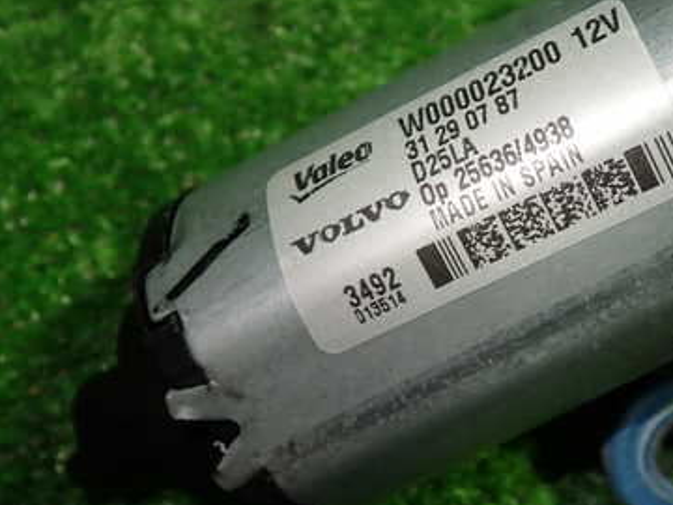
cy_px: 176
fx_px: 972
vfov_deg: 28.9
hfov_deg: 37.3
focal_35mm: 50
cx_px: 499
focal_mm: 5.4
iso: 125
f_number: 2.3
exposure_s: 1/60
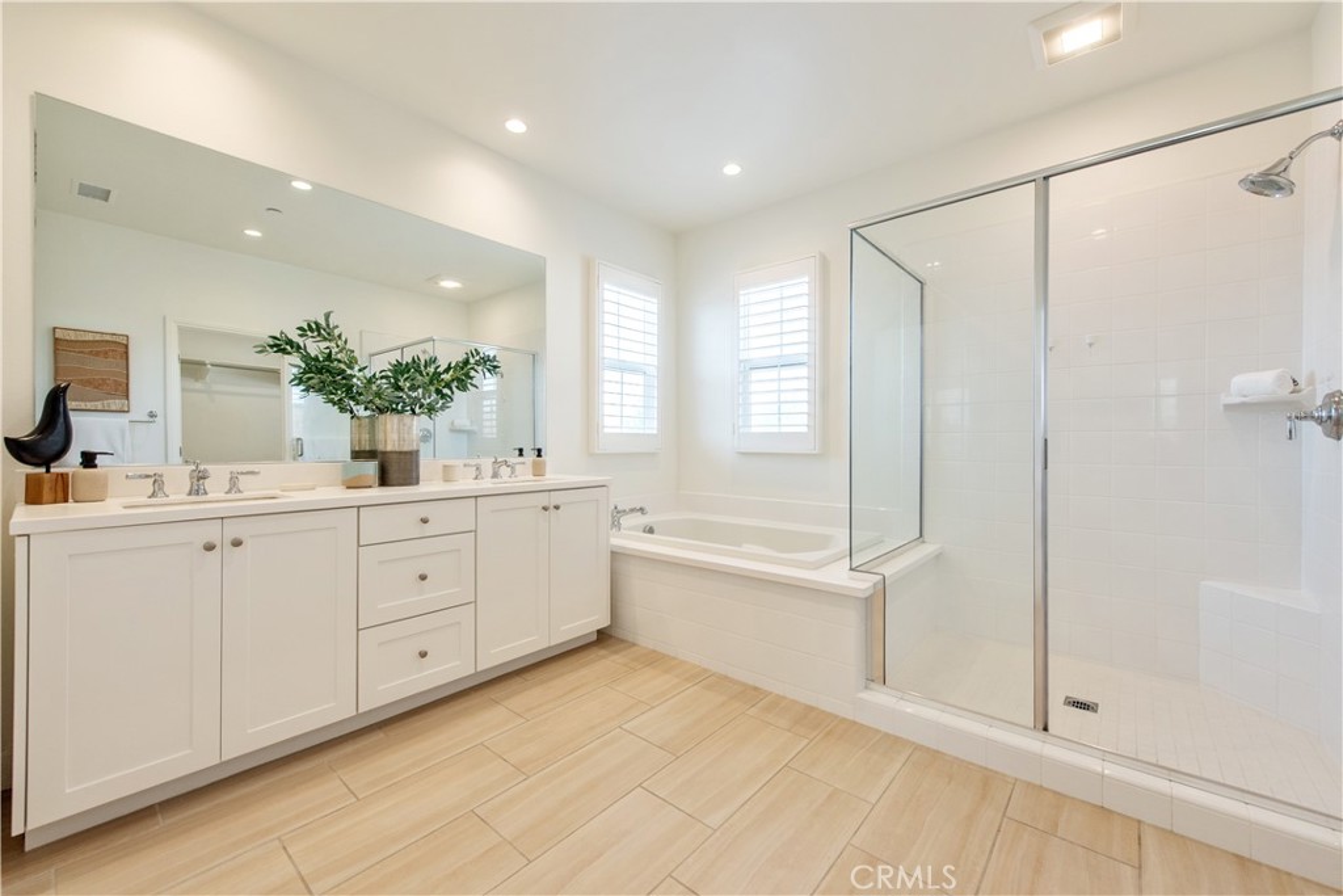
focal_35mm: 14
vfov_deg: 81.2
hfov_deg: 104.2
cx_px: 672
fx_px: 522
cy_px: 448
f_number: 6.3
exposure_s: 1/125
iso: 400
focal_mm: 14
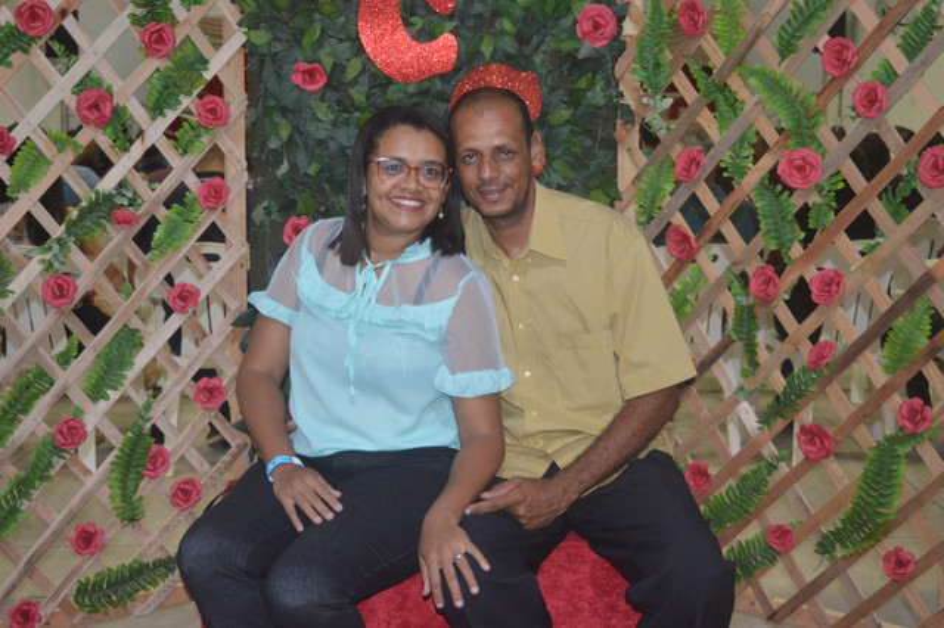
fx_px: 1179
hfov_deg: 43.6
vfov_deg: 29.8
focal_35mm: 45
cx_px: 472
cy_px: 314
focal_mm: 30
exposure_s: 1/60
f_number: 4.2
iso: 1600
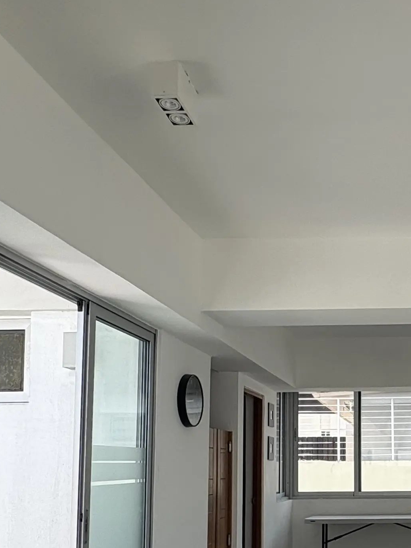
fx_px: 649
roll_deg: +0.4
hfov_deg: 32.3
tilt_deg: +5.6
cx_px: 411
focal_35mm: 41
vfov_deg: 44.0
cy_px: 424
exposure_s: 1/552
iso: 40
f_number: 2.2
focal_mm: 2.22
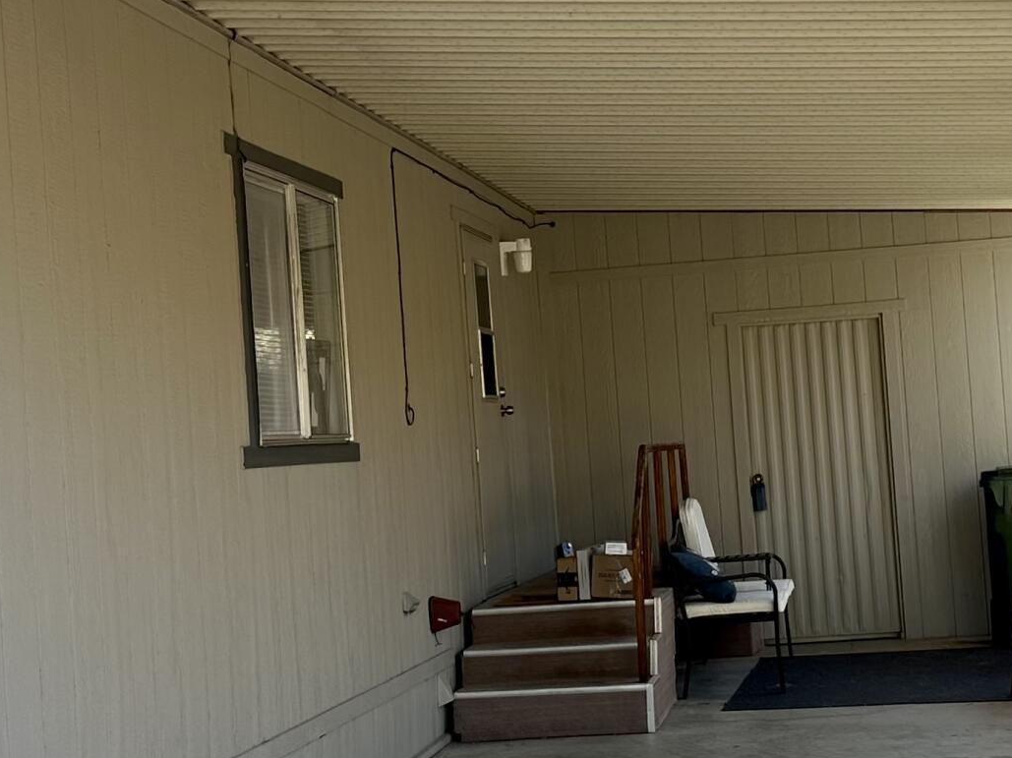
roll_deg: +4.6
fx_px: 2046
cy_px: 317
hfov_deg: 27.5
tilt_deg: +2.2
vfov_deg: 21.0
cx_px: 738
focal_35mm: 70
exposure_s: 1/642
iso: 80
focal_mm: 6.86
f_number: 1.78
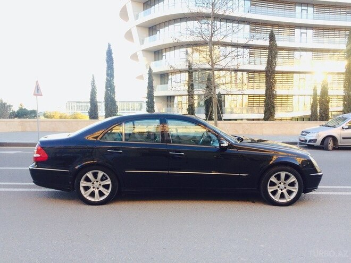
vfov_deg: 48.2
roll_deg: -0.2
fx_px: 294
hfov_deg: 61.7
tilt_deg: -4.3
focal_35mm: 29
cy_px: 132
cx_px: 176
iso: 50
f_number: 2.2
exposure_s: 1/100
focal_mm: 4.15
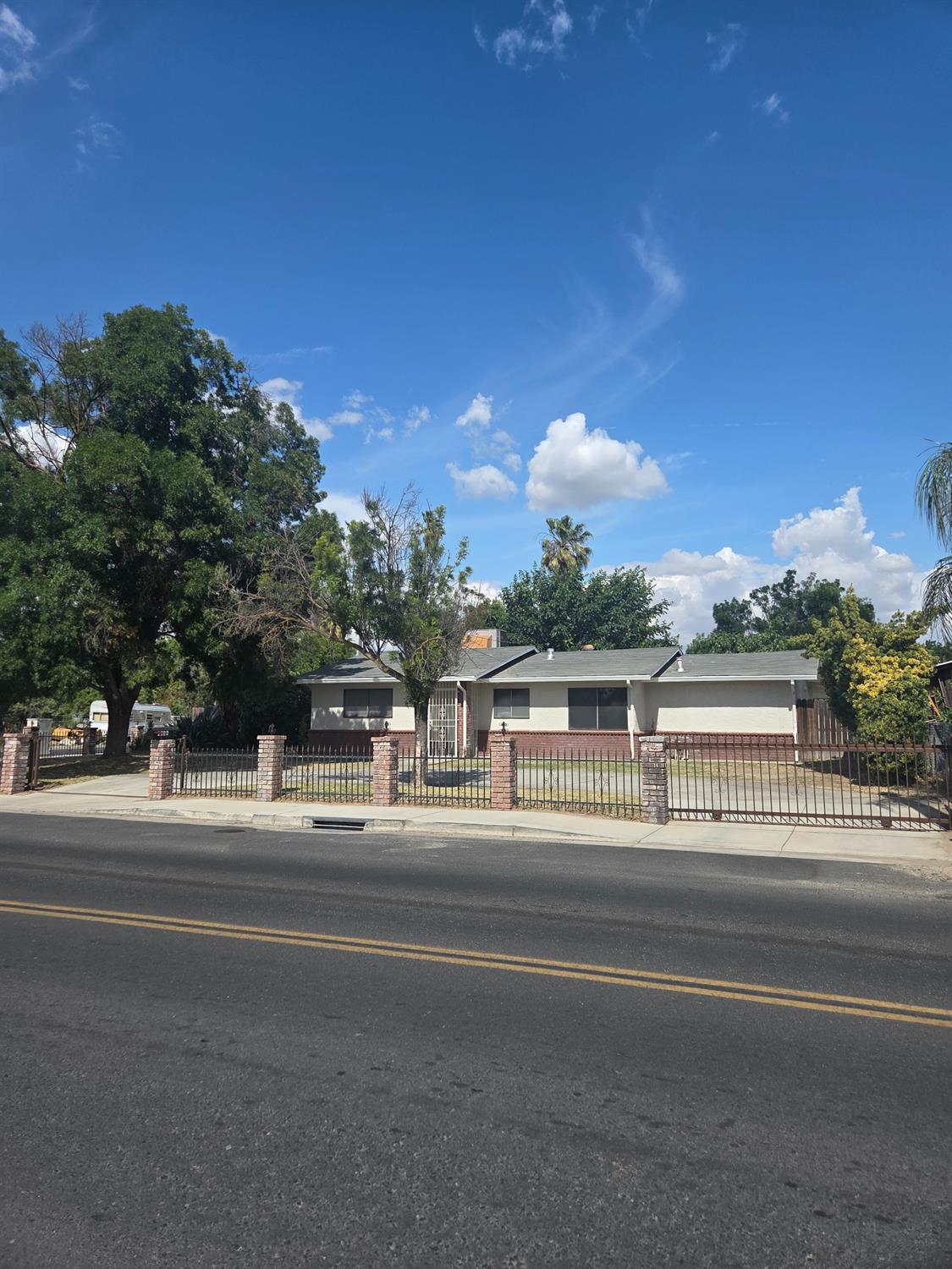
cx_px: 476
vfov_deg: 73.9
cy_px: 634
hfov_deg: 58.9
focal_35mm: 23
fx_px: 843
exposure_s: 1/5545
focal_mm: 5.4
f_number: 1.8
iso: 80
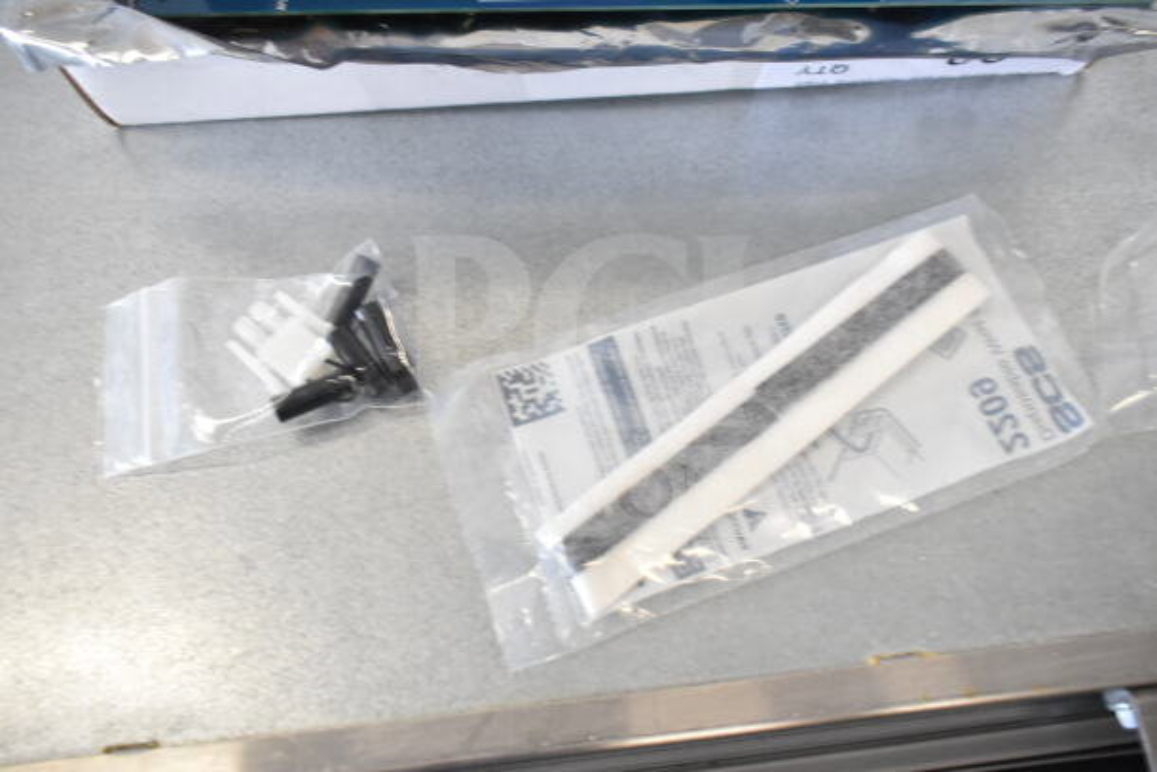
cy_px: 386
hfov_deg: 59.5
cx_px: 578
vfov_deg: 41.7
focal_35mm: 32
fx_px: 1013
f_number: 5
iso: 1600
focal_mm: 21
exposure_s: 1/100
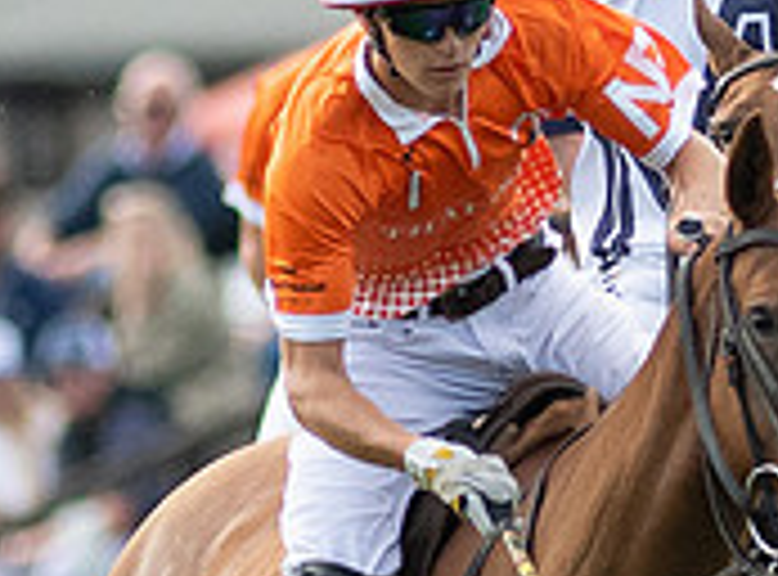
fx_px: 74302
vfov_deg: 0.4
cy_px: 368
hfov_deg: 0.6
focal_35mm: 3322
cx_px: 714
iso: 500
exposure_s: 1/4000
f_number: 3.2
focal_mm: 300
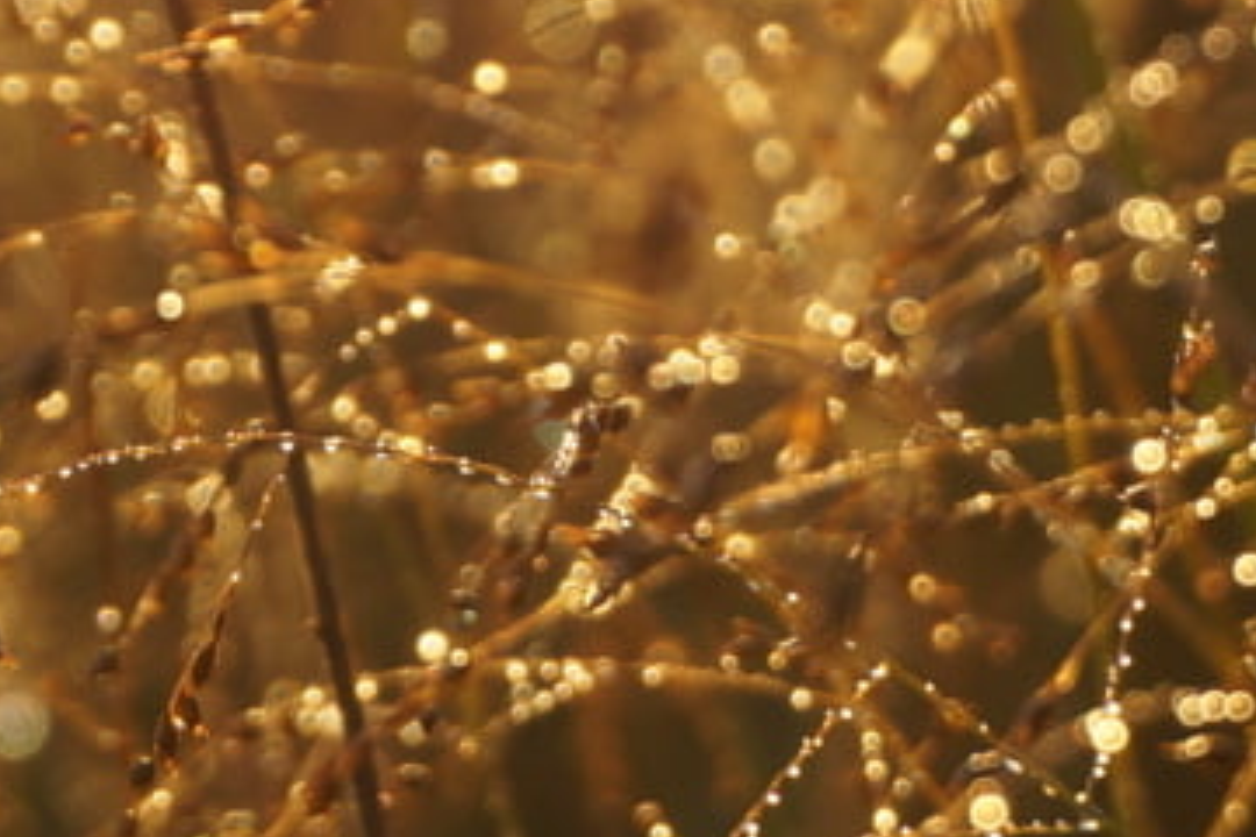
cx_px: 851
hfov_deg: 6.2
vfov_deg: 4.2
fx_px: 11521
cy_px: 209
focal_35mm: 330
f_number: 6.3
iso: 100
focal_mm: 49
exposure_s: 1/200
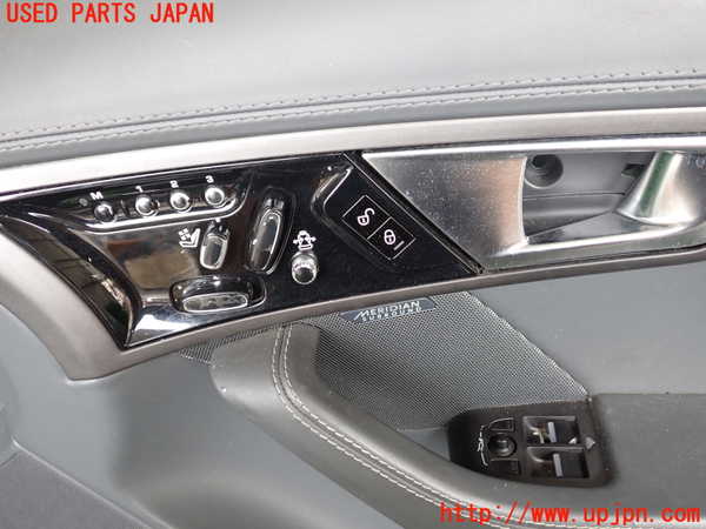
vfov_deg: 46.8
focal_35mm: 30
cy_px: 264
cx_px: 353
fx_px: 612
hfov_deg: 60.0
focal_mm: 5.4
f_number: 2.3
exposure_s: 1/30
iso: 200
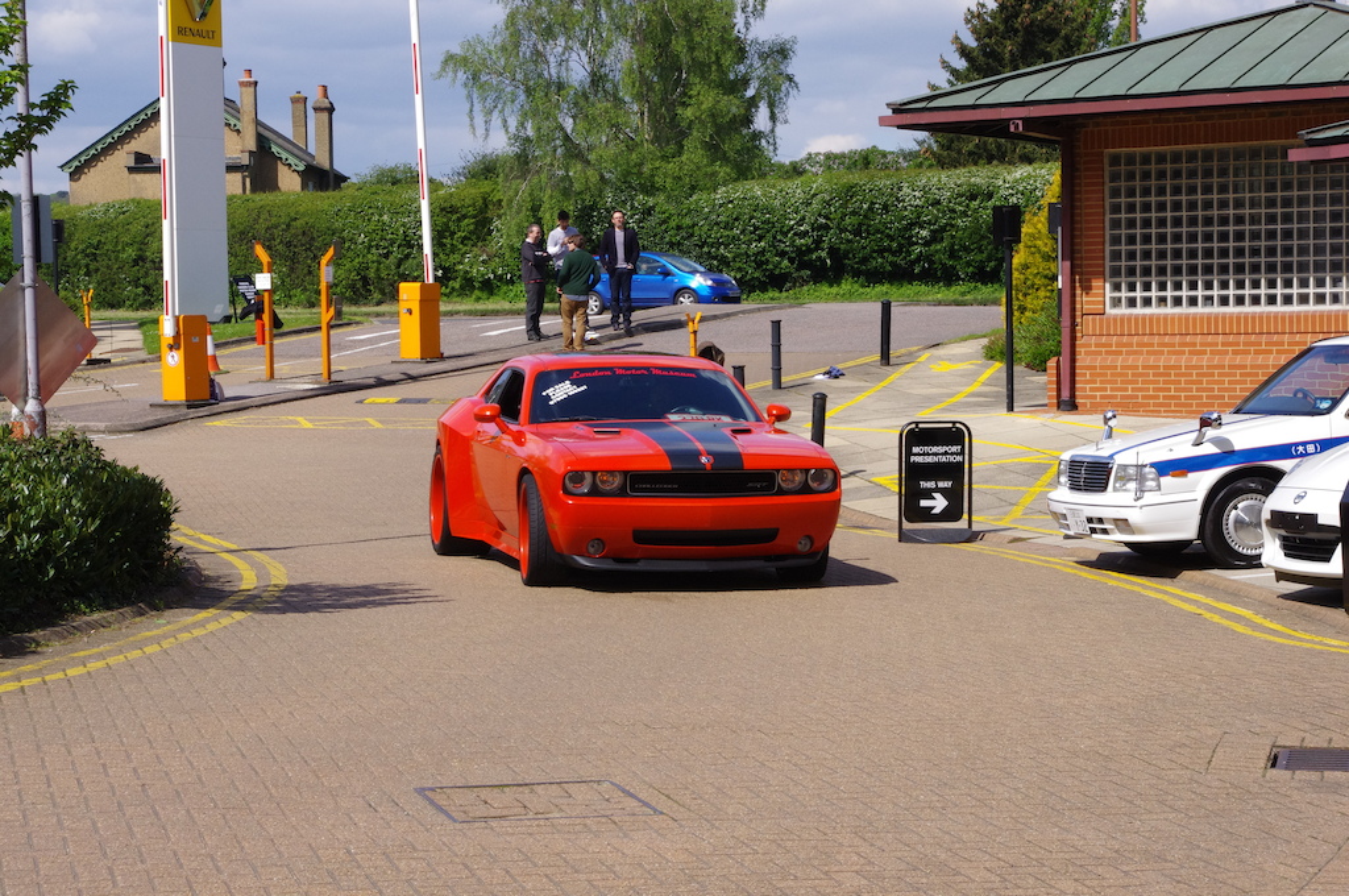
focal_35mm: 75
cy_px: 448
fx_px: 2807
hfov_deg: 27.0
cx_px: 674
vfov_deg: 18.1
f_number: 20
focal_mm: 50
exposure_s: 1/400
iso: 800
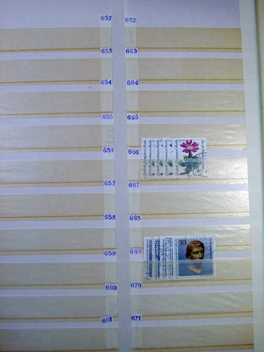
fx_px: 366
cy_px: 176
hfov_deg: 39.7
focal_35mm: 36
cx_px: 132
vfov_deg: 51.4
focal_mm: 6.5
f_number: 4
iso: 100
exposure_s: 1/200
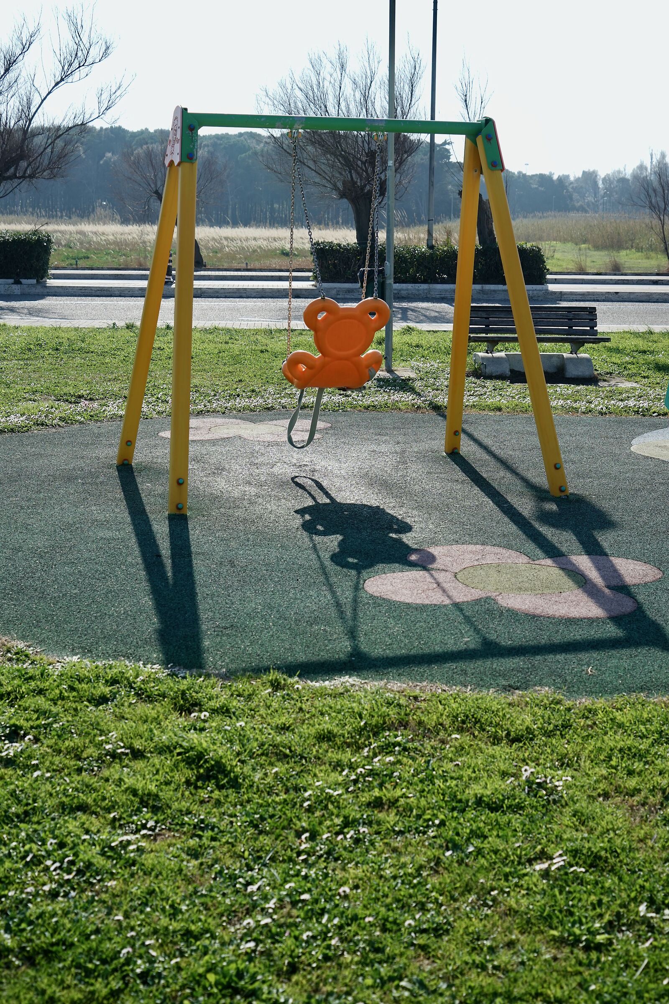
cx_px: 334
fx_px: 1422
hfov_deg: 26.5
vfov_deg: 38.9
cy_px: 502
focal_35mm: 51
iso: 50
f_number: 6.3
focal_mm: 51
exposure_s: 1/250
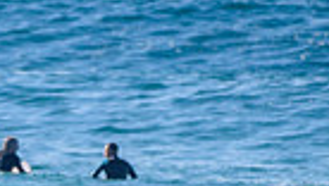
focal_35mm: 2694
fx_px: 23529
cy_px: 299
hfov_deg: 0.8
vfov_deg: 0.5
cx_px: -167
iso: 560
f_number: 5.6
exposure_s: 1/8000
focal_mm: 500
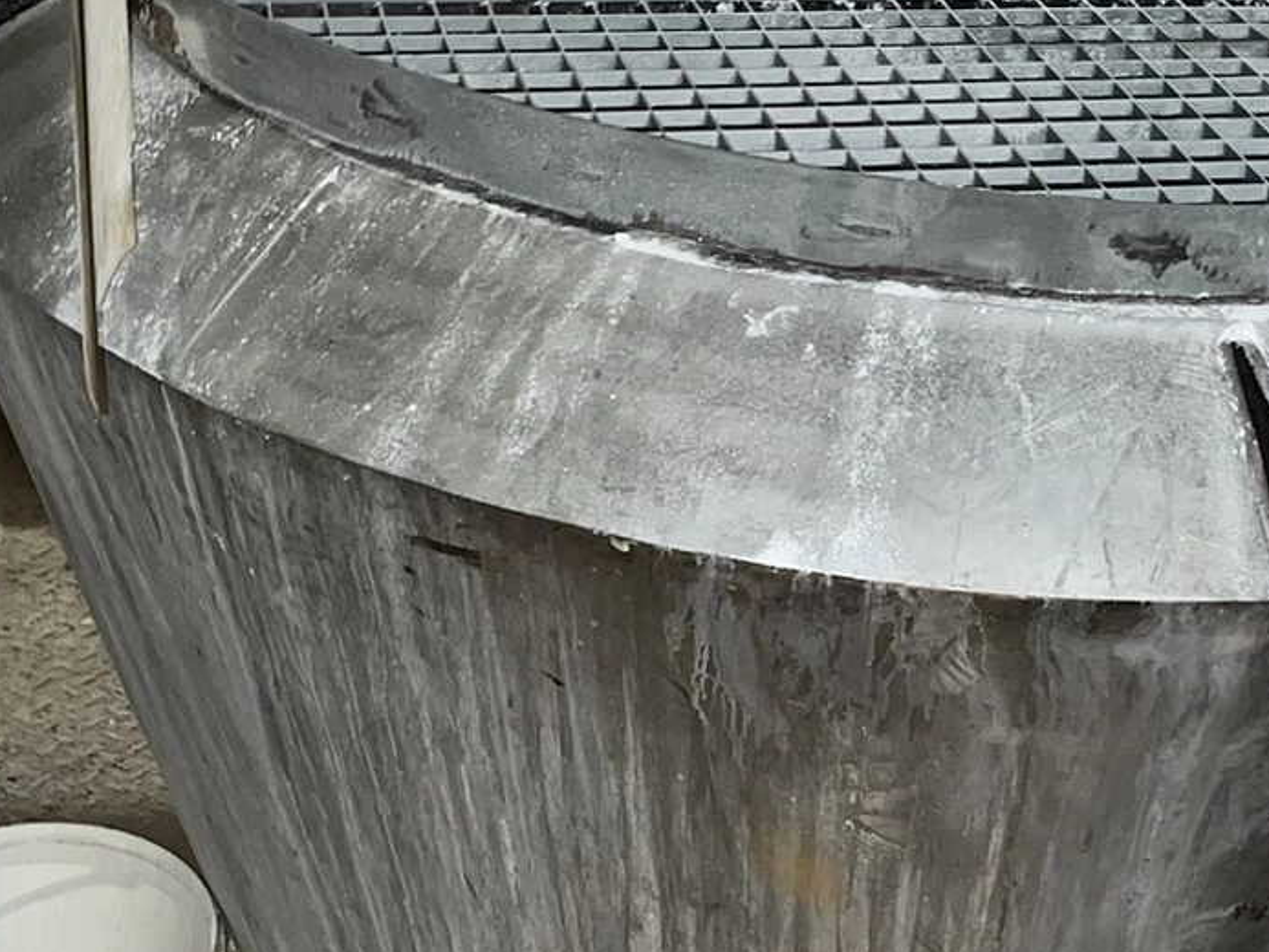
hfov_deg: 25.8
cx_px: 872
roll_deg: -4.6
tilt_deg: -24.7
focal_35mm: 75
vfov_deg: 19.5
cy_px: 254
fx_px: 2750
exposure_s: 1/11
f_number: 1.6
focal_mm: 5.1
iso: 100
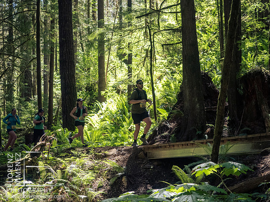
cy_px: 101
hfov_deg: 27.7
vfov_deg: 20.9
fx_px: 548
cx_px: 135
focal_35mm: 70
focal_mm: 34
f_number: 2.8
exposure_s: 1/1000
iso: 1250
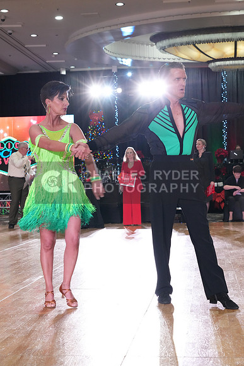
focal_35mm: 65
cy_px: 183
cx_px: 122
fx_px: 660
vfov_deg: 31.0
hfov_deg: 20.9
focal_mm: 65
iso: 4000
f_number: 7.1
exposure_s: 1/200
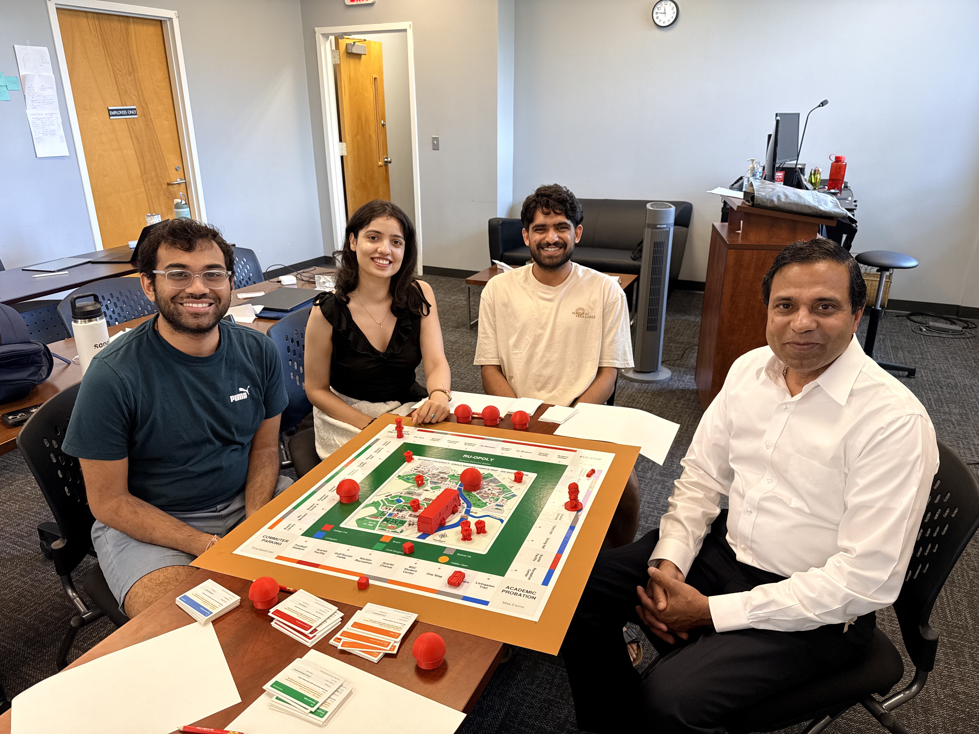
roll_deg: +0.5
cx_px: 490
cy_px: 367
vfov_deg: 56.8
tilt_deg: -20.8
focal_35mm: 24
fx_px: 679
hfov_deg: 71.6
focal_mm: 6.76
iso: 125
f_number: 1.78
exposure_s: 1/60
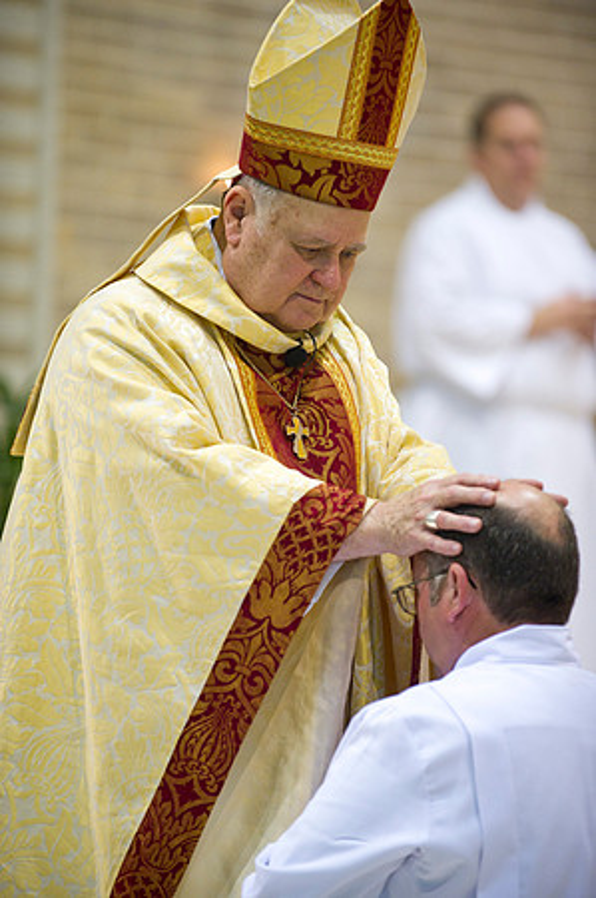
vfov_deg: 10.3
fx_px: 4978
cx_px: 298
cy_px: 449
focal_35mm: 200
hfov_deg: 6.9
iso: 2000
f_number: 2.8
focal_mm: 200
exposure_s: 1/125
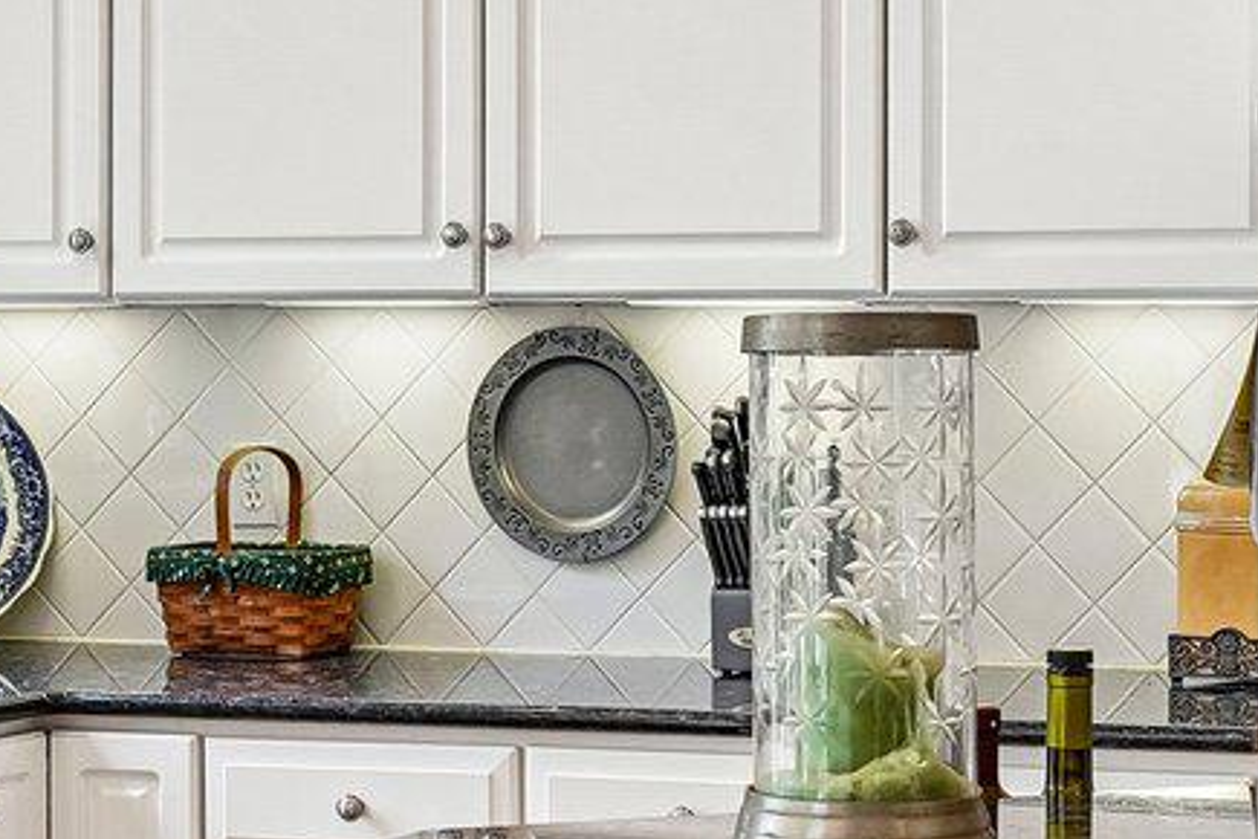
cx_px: 792
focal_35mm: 113
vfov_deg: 12.1
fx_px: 3948
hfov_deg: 18.1
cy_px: 392
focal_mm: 24
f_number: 8
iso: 500
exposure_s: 1/60
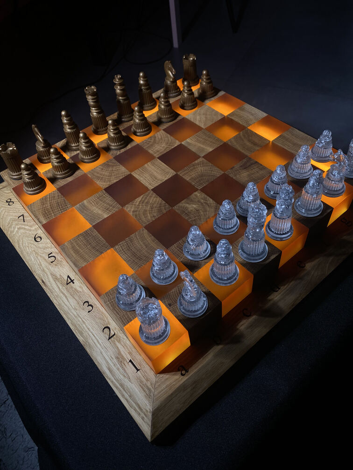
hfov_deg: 53.1
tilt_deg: -51.4
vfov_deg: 67.3
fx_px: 354
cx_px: 176
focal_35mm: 26
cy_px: 235
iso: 64
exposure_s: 1/100
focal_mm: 4.25
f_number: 1.8
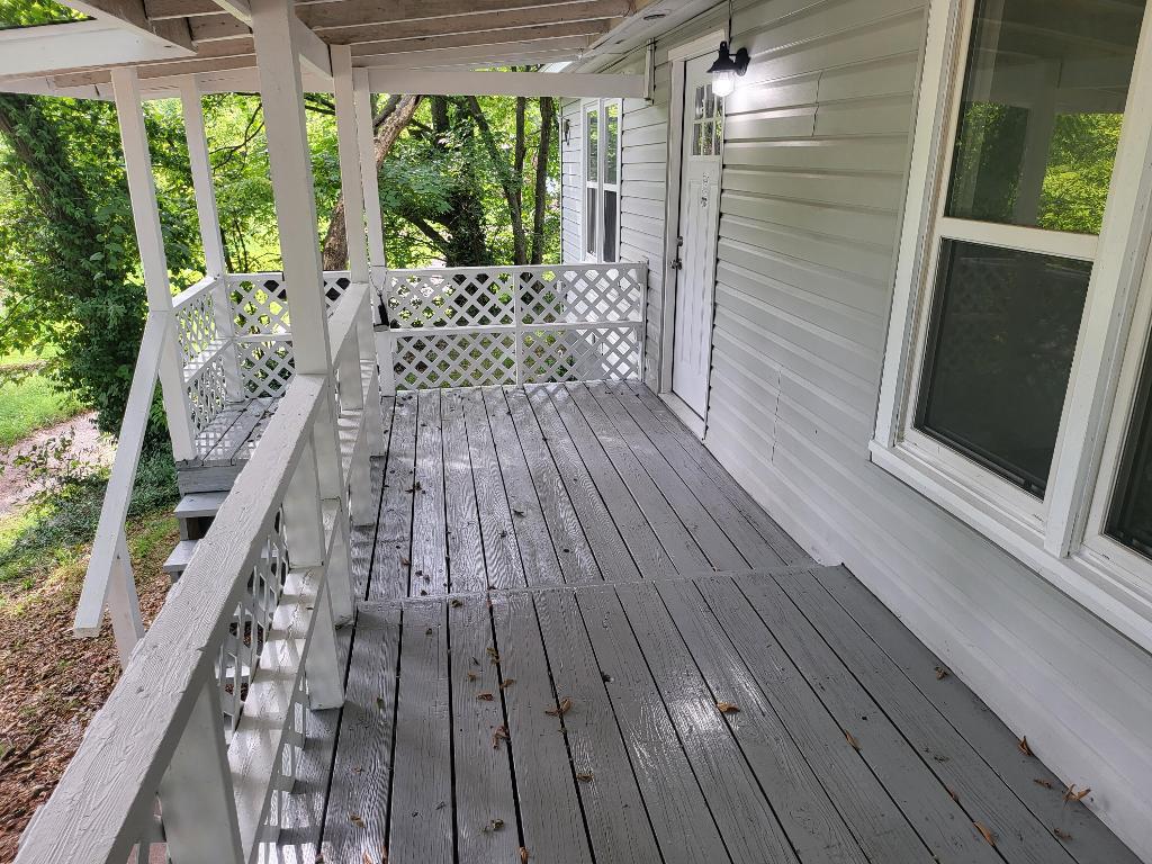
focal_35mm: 24
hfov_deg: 71.6
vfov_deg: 56.8
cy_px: 432
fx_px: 799
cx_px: 576
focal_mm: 5
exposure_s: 1/120
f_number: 1.8
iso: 50
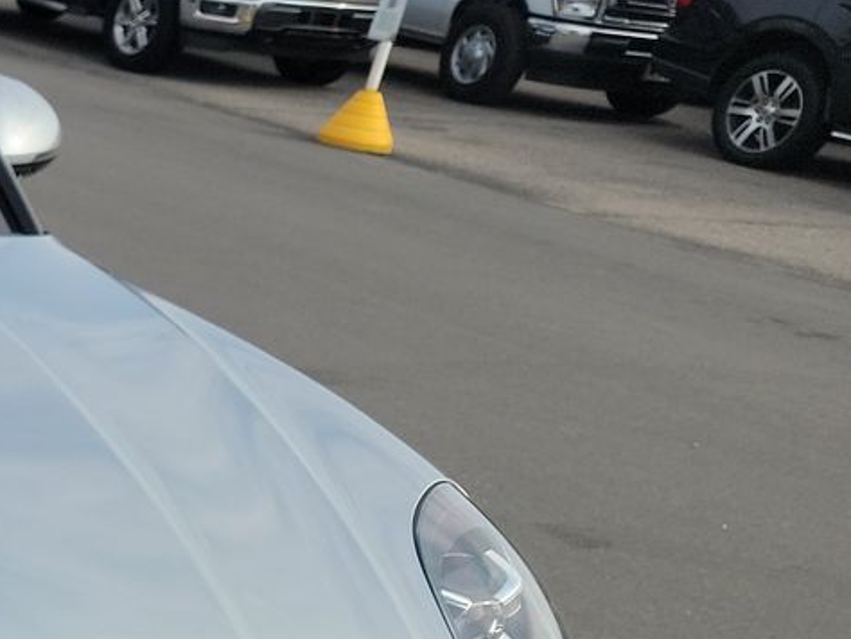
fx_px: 1992
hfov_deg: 19.5
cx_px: -571
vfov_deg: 17.6
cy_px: 711
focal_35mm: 81
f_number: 1.8
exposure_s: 1/630
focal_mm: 6.7
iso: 50
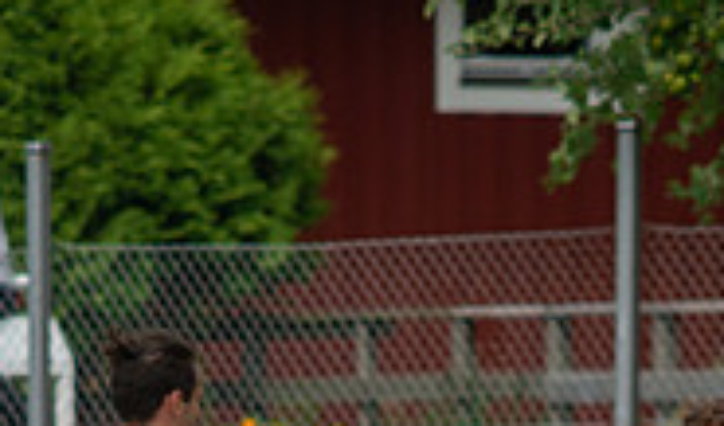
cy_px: 859
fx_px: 31966
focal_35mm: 1646
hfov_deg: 1.3
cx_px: 697
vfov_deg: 0.8
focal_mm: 420
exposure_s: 1/1250
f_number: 4
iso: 360
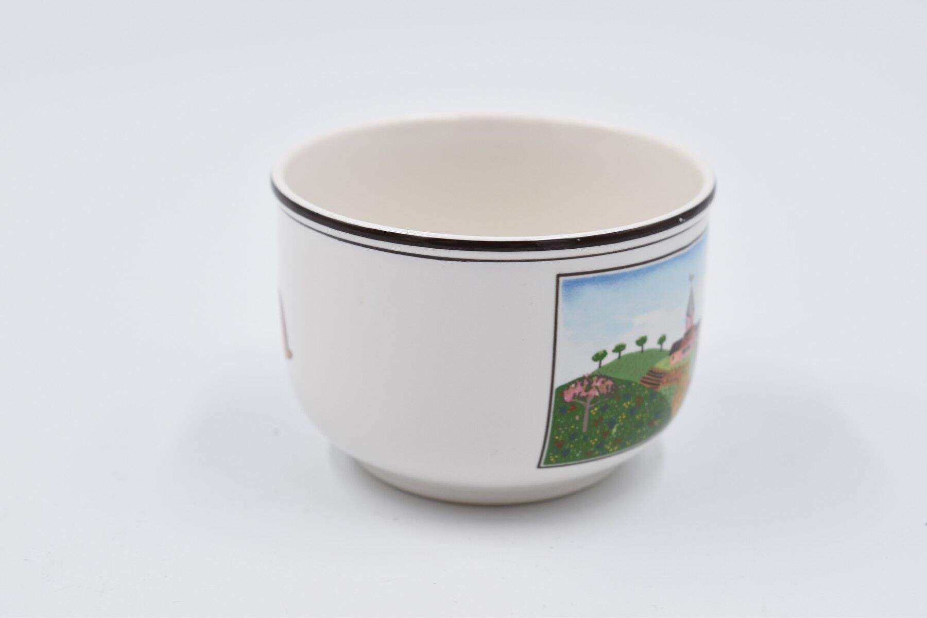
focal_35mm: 75
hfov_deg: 27.0
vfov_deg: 18.2
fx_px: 1931
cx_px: 464
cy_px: 309
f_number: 5.6
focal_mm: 50
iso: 200
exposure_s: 1/160
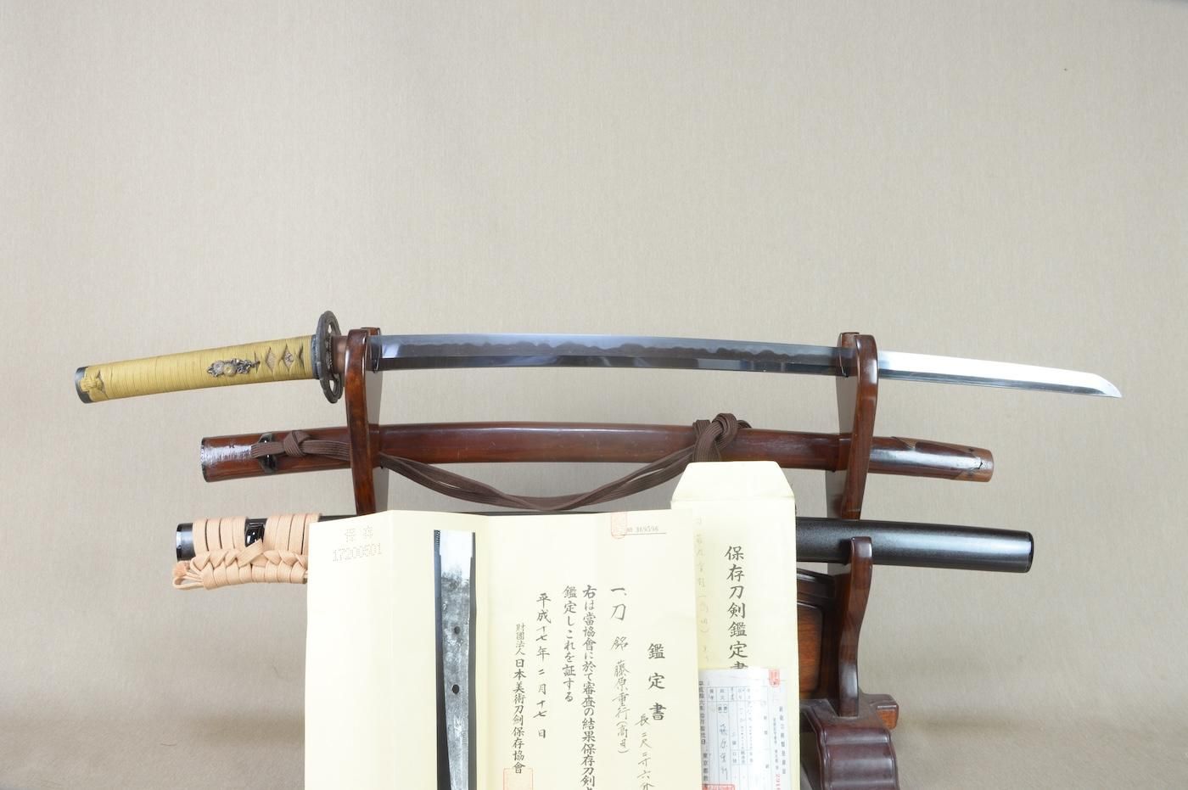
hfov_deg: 62.0
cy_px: 395
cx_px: 594
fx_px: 989
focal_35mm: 30
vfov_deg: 43.5
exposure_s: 1/2
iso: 400
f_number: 11
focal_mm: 20
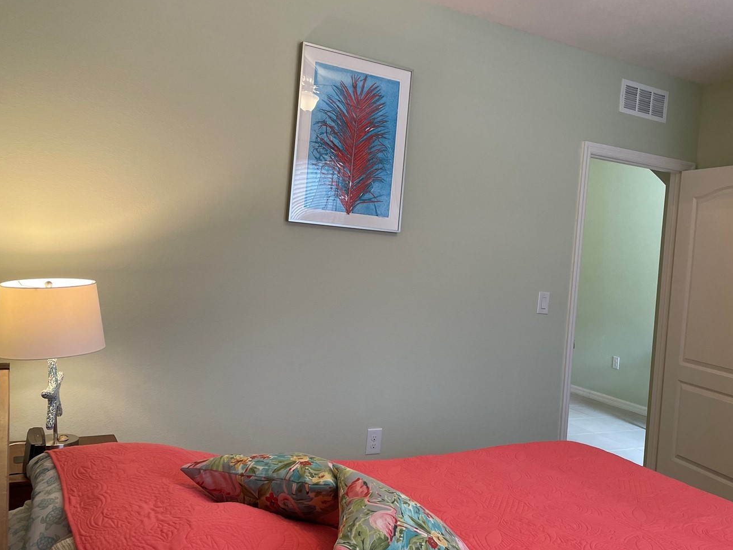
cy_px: 259
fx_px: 678
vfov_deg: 44.1
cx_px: 431
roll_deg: -5.1
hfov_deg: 56.5
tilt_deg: -0.4
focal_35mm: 32
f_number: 1.6
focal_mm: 4.2
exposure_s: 1/120
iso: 125
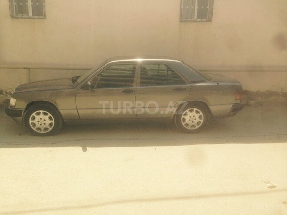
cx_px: 144
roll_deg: -1.5
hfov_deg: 55.4
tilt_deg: -11.4
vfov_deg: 42.9
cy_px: 108
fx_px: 274
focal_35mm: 33
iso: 50
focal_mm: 4.12
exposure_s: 1/1506
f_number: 2.4
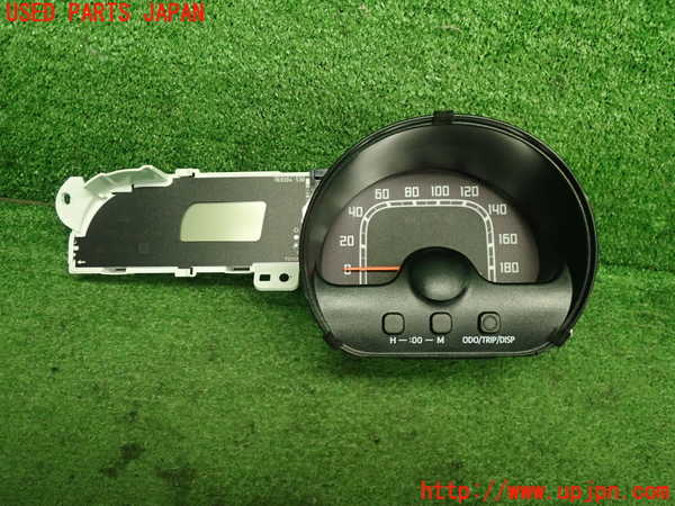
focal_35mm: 30
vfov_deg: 46.8
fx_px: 585
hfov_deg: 60.0
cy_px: 253
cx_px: 338
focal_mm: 5.5
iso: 640
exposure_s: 1/125
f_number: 2.3
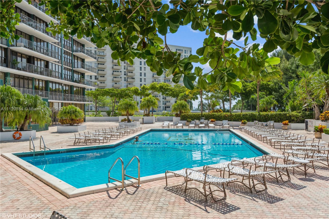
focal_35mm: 31
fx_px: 283
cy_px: 110
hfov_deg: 60.3
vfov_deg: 42.3
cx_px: 164
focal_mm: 31
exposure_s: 1/800
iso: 250
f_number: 8
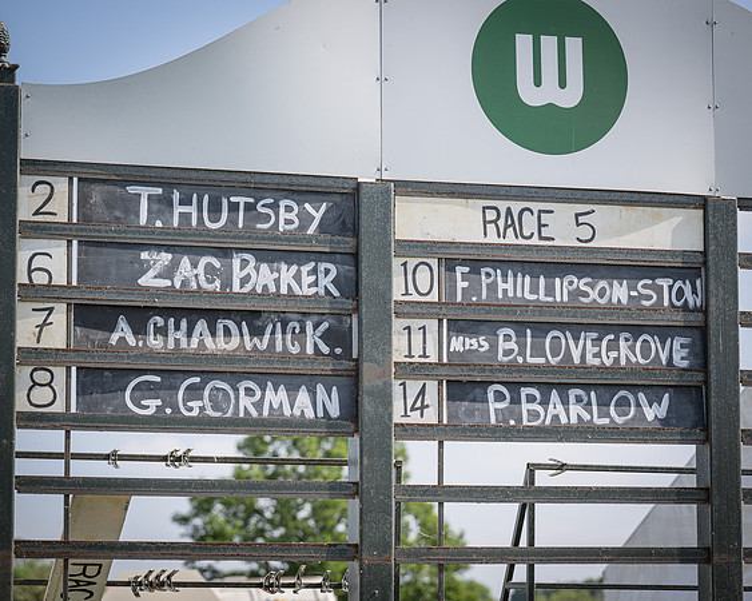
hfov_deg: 14.8
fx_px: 2886
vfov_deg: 11.9
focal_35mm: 130
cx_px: 394
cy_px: 310
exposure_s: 1/1600
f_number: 4
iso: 200
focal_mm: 110
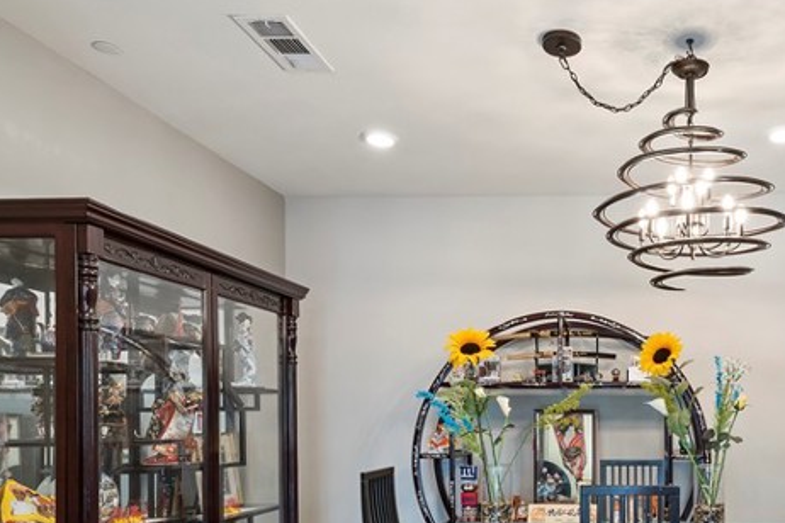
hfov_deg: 56.5
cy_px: 403
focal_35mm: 31
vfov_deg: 40.9
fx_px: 676
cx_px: 613
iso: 500
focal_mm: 14
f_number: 10
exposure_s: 1/3
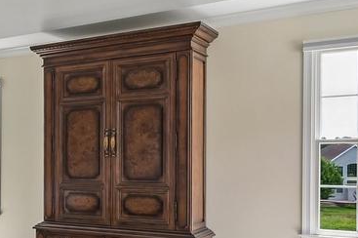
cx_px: -128
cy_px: 151
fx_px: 546
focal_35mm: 55
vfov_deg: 24.5
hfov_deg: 28.5
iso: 400
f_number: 11
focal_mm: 14
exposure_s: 1/25
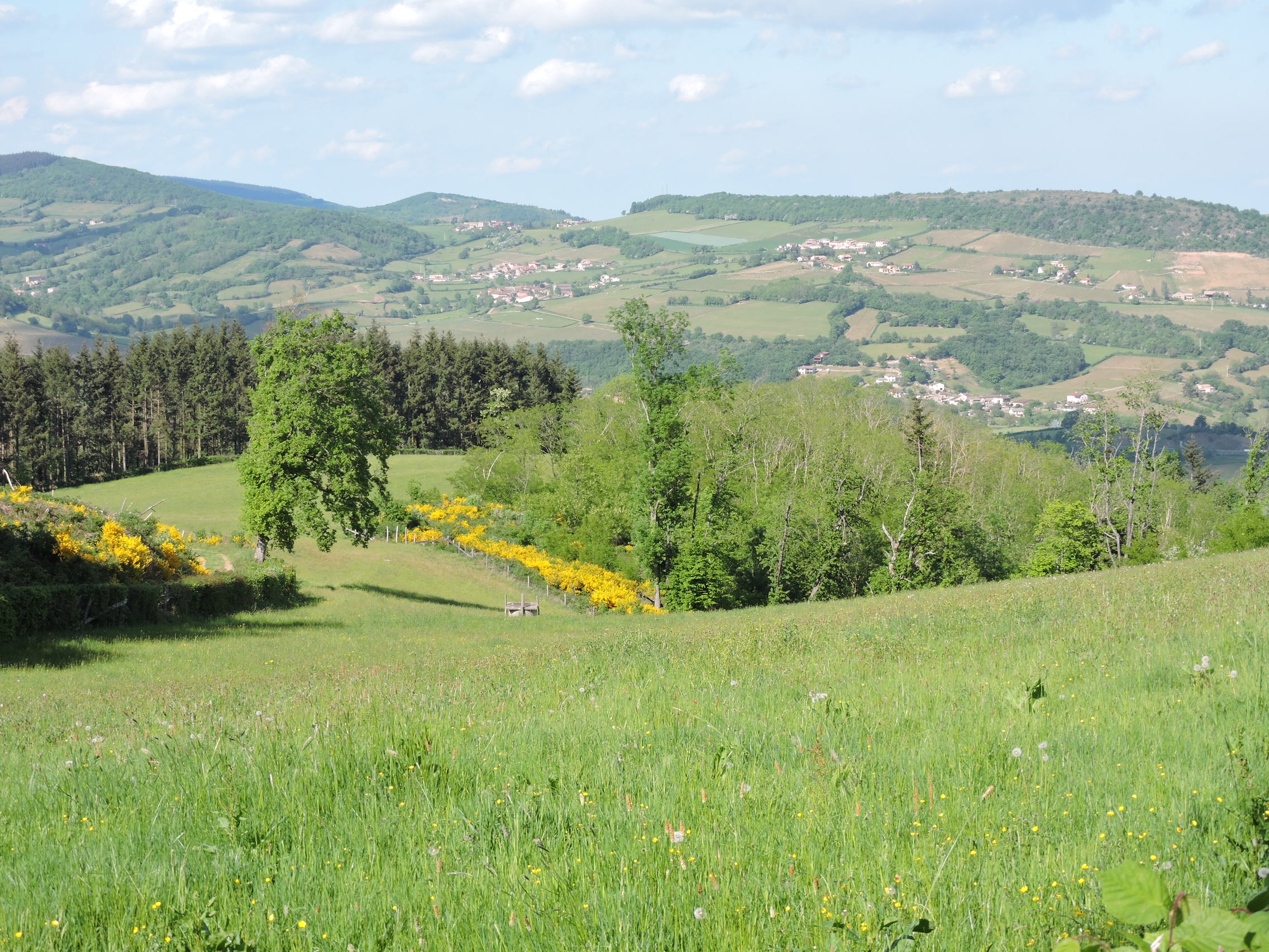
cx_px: 634
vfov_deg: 21.0
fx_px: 2566
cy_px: 476
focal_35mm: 70
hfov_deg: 27.8
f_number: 4.5
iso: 100
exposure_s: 1/400
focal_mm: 12.5
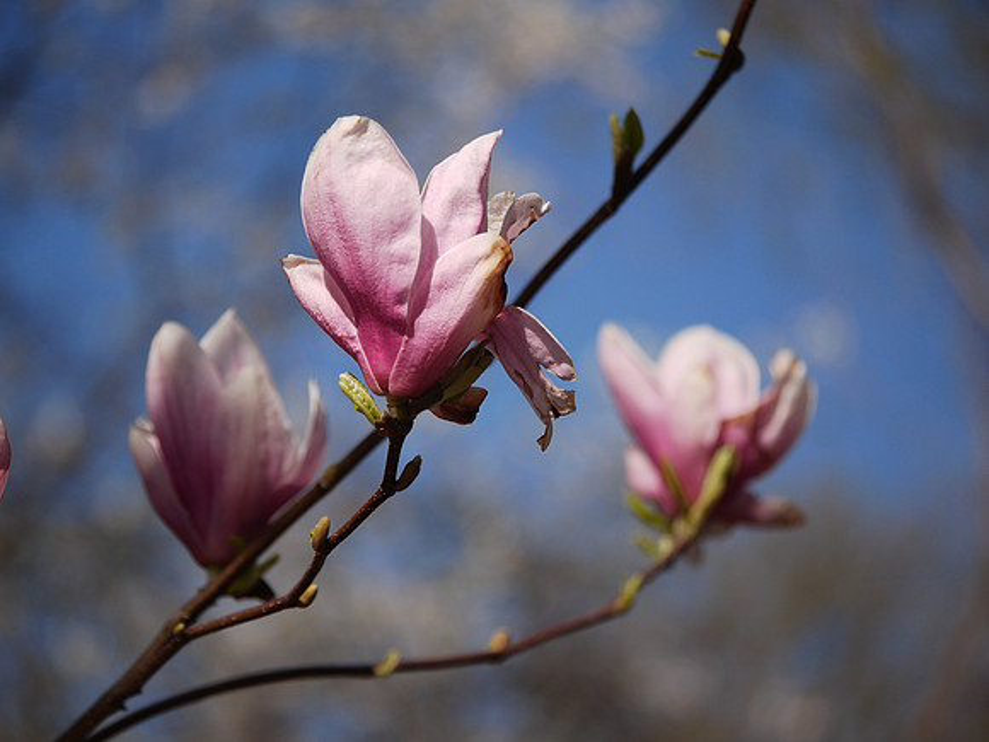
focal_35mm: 200
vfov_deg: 7.4
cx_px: 494
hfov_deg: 9.9
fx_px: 5714
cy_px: 371
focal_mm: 100
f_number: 4
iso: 100
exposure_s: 1/1600
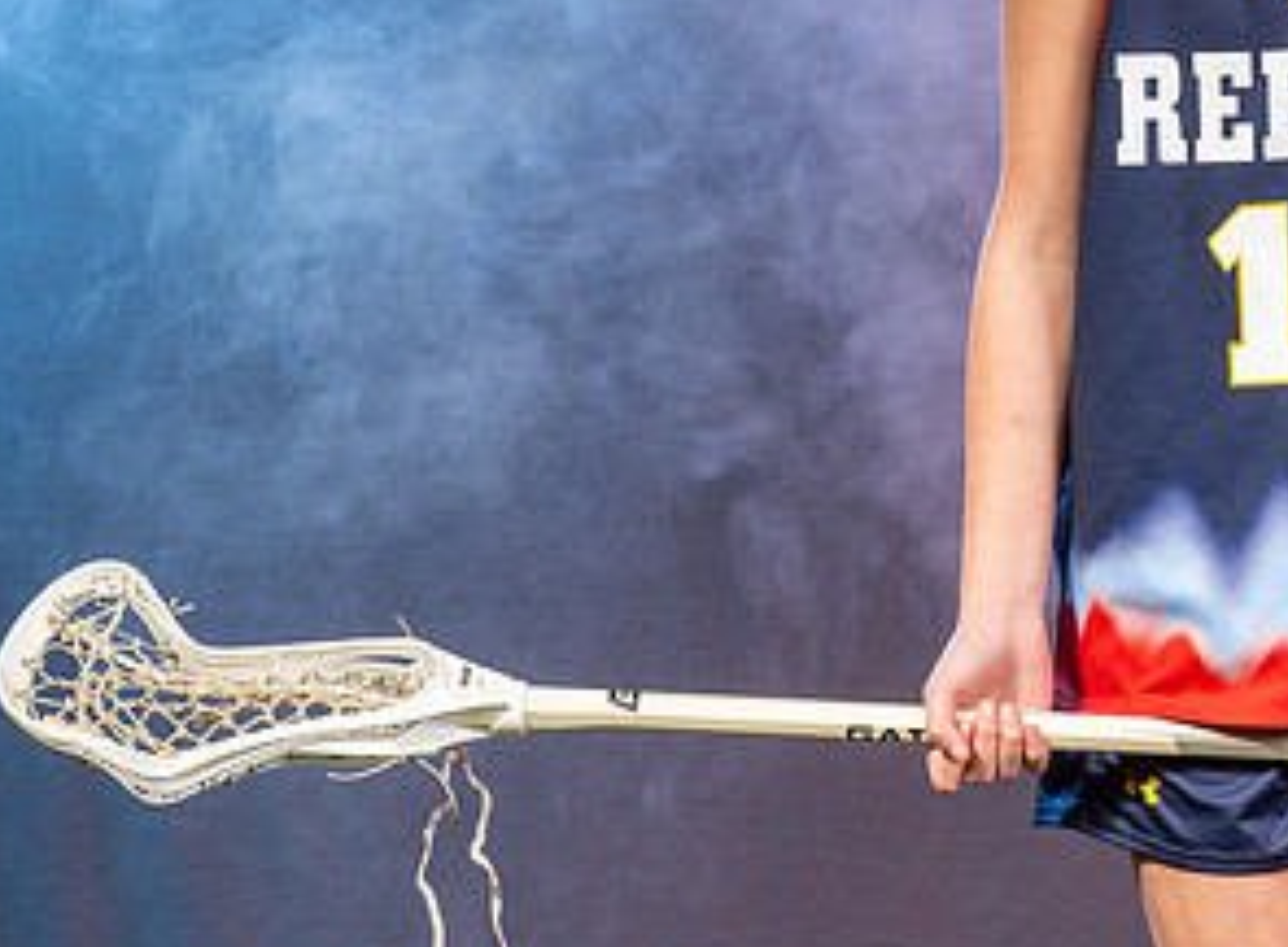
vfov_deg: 6.0
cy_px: 142
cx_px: 1411
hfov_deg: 8.0
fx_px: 9090
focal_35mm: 246
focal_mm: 102
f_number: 8
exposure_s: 1/200
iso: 64
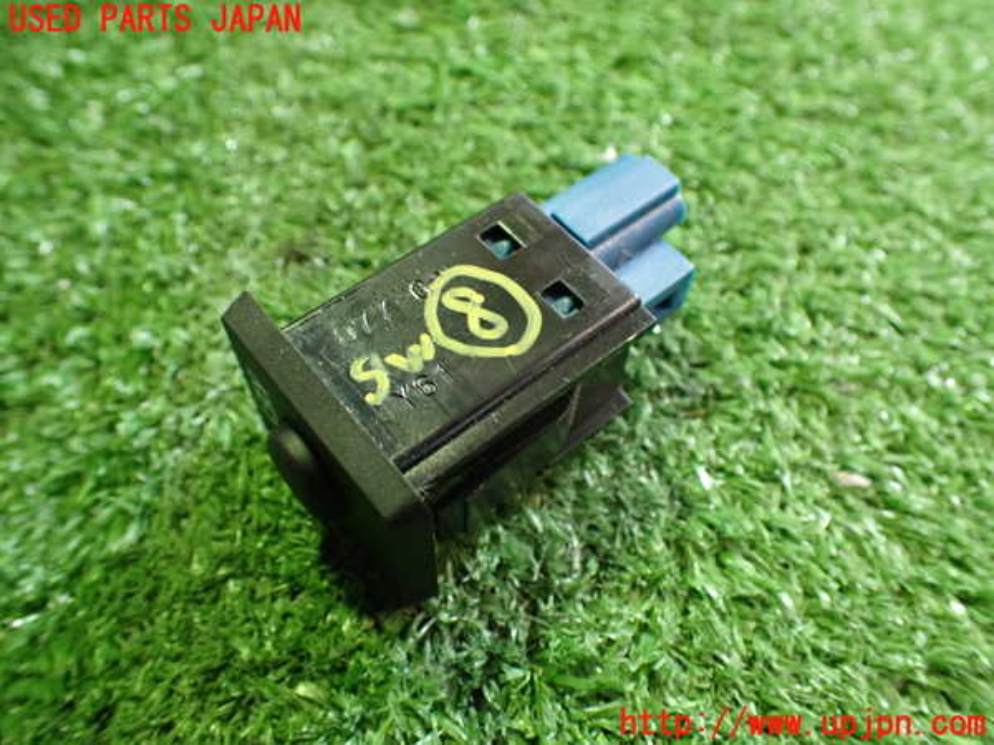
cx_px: 497
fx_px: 861
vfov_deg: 46.8
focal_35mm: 30
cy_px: 372
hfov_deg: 60.0
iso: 800
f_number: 2.3
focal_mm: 5.4
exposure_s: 1/30
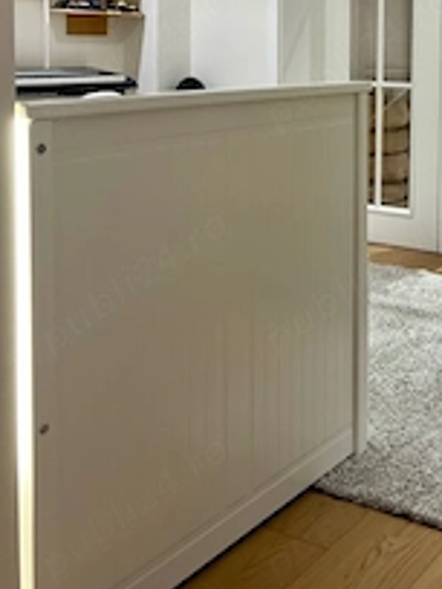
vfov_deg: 35.9
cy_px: 92
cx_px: 416
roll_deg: -1.3
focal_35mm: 51
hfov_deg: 27.3
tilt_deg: -2.7
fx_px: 868
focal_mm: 5.7
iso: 100
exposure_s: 1/100
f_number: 1.5
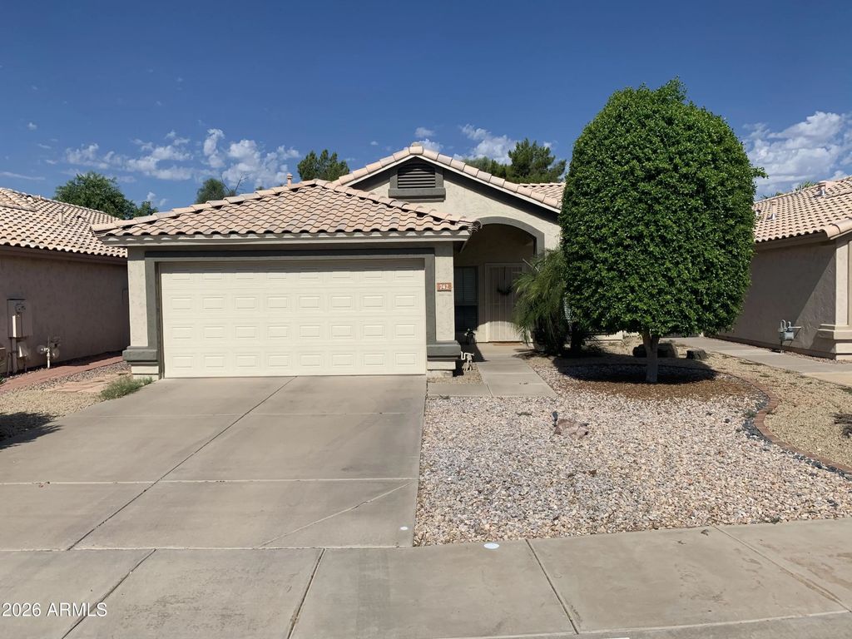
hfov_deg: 67.3
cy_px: 320
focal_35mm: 26
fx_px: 640
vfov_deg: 53.1
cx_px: 426
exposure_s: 1/4673
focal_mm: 4.25
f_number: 1.8
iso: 25
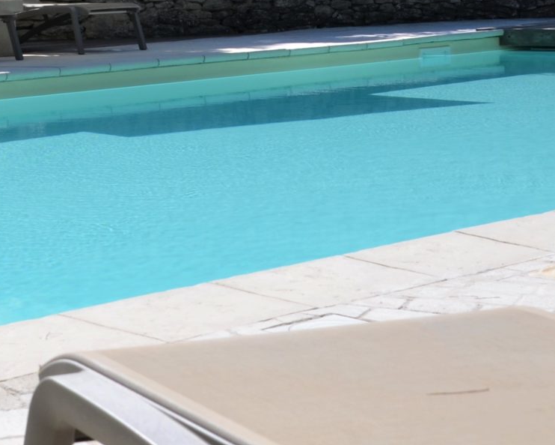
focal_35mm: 126
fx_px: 2070
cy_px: -58
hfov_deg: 15.1
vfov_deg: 12.0
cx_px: 39
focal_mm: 26
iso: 100
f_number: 8
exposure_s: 1/250
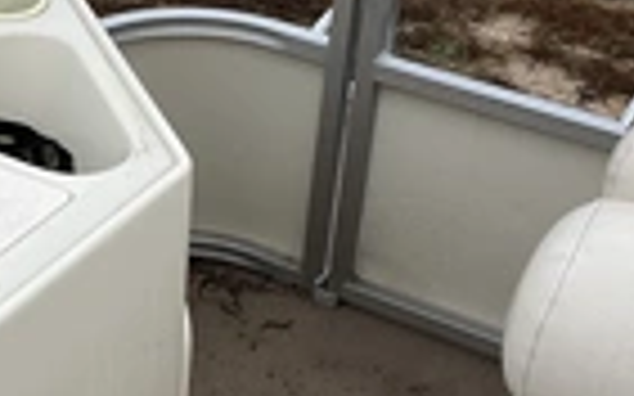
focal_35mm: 87
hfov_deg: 23.5
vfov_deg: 14.9
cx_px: 144
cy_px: 333
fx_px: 1503
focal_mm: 3
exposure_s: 1/214
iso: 20
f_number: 1.8
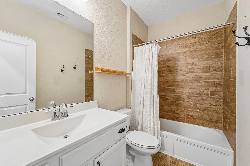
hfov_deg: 104.3
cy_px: 83
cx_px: 125
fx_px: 97
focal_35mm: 14
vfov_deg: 81.2
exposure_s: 1/6
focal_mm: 14
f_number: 8
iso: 500
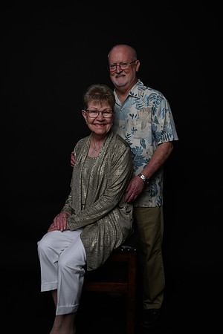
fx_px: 325
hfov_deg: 37.9
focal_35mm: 35
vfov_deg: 54.4
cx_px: 112
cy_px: 167
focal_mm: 35
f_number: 10
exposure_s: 1/125
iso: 400
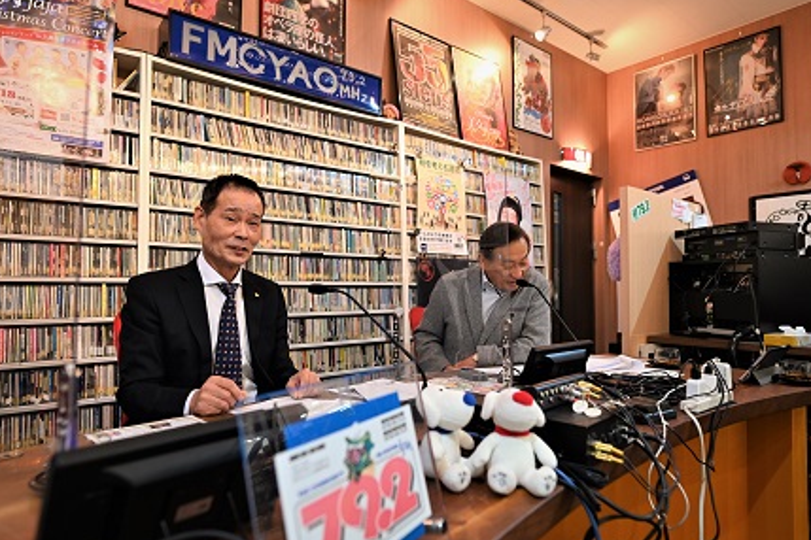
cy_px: 270
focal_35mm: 21
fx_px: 473
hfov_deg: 81.2
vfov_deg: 59.5
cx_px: 388
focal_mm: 20
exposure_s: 1/125
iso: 1100
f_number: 2.8
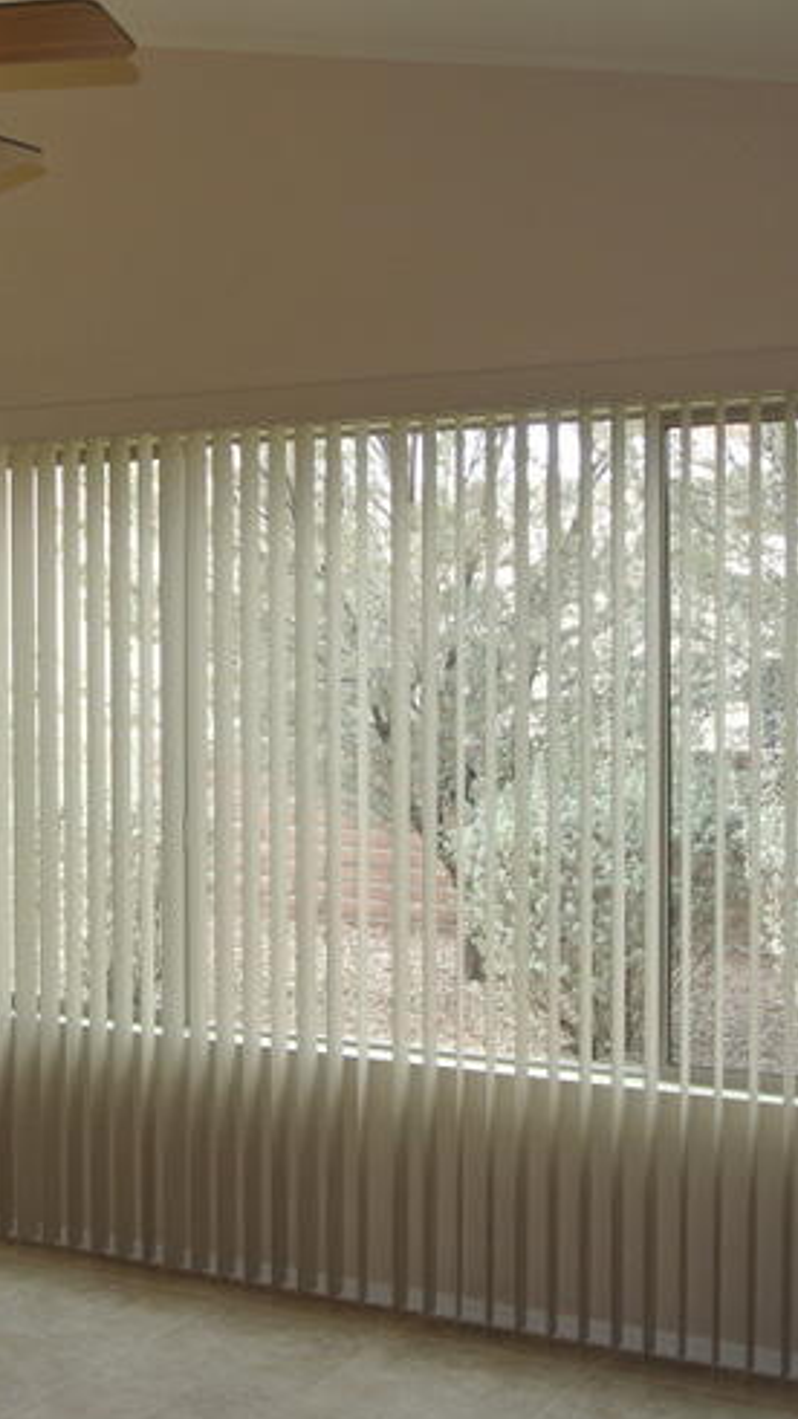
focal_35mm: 53
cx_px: 64
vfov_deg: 39.2
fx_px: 1995
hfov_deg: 22.0
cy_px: 679
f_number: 3.8
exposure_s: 1/60
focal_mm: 11.8
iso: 140
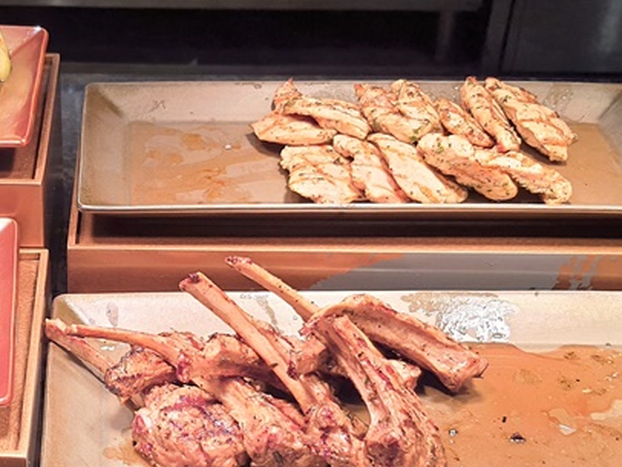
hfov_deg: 29.4
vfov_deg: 22.9
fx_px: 1151
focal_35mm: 64
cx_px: 98
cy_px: 305
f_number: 1.7
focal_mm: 4.32
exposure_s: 1/120
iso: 64
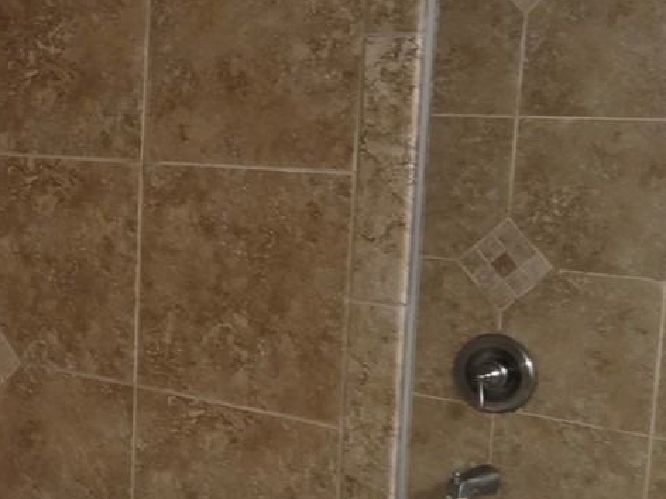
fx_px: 1501
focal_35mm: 78
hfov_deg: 21.4
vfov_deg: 18.9
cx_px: -308
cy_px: 306
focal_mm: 6.3
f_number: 1.7
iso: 800
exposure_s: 1/120
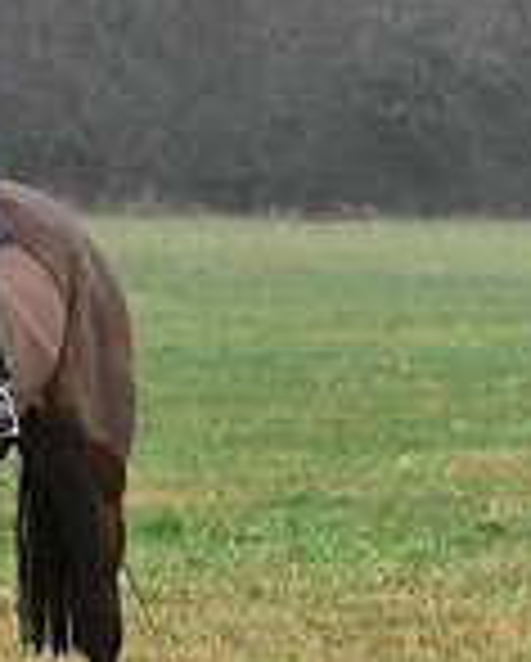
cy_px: 279
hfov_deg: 4.6
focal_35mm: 332
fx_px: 6508
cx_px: -549
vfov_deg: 5.8
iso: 2500
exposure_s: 1/1250
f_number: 4.5
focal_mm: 90
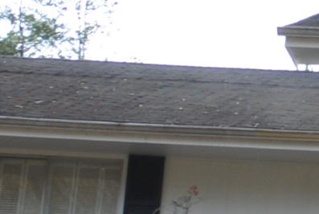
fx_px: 2813
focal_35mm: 317
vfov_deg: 4.3
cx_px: 440
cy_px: -11
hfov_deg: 6.4
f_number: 5.6
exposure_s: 1/125
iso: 100
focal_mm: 28
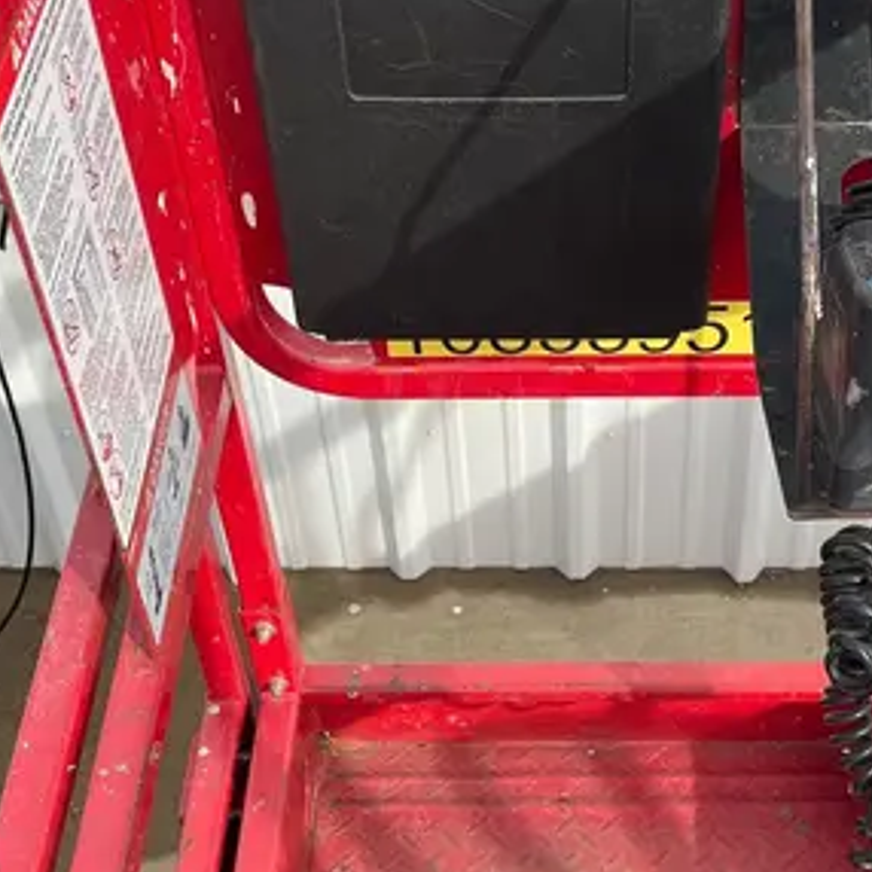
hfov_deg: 28.8
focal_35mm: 59
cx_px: 607
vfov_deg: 29.0
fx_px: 1681
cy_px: 541
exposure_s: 1/1151
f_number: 1.6
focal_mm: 5.1
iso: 50
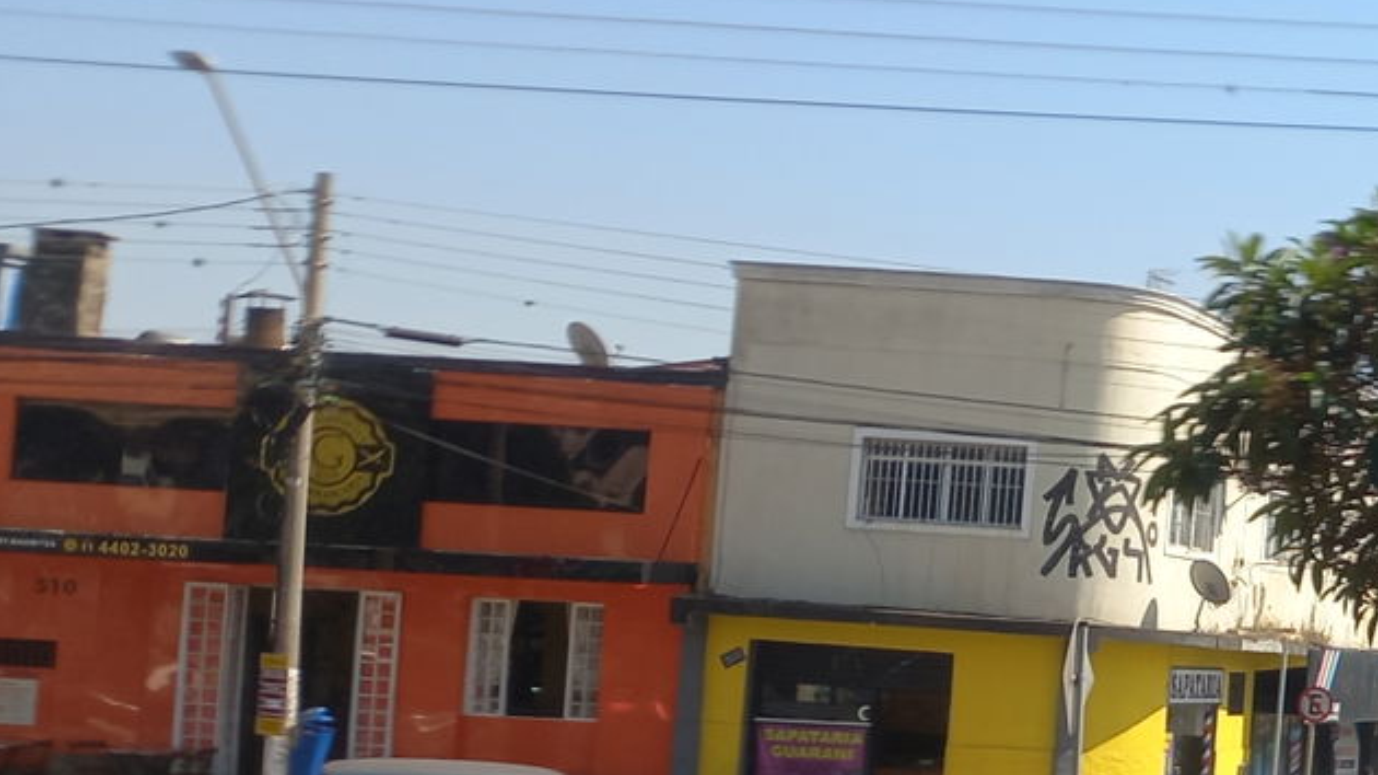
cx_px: 1881
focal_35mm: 83
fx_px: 3032
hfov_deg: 22.4
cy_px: 512
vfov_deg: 14.5
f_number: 1.8
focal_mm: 4.6
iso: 25
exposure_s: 1/348
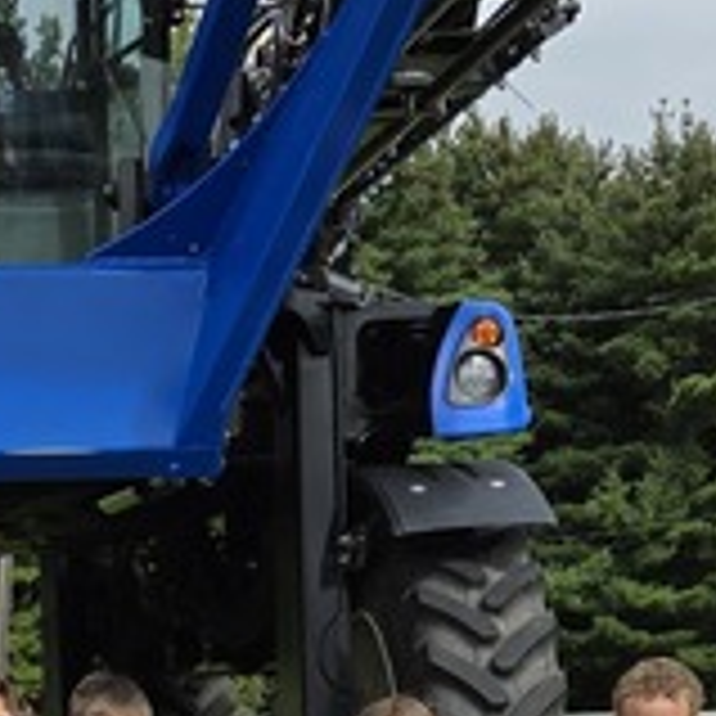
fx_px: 3066
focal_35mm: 131
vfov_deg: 12.6
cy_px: 1108
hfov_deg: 12.9
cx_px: -212
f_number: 1.8
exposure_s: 1/2157
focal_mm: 5.4
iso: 25
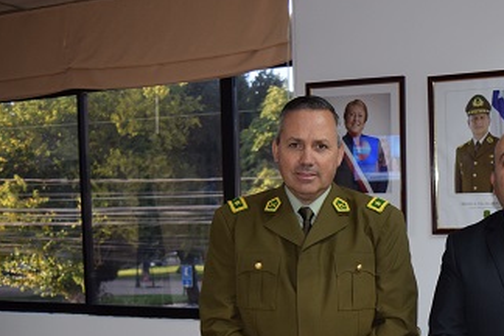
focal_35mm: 64
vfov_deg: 20.9
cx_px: 431
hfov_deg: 30.4
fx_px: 895
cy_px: 282
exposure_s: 1/80
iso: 800
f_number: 4.5
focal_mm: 23
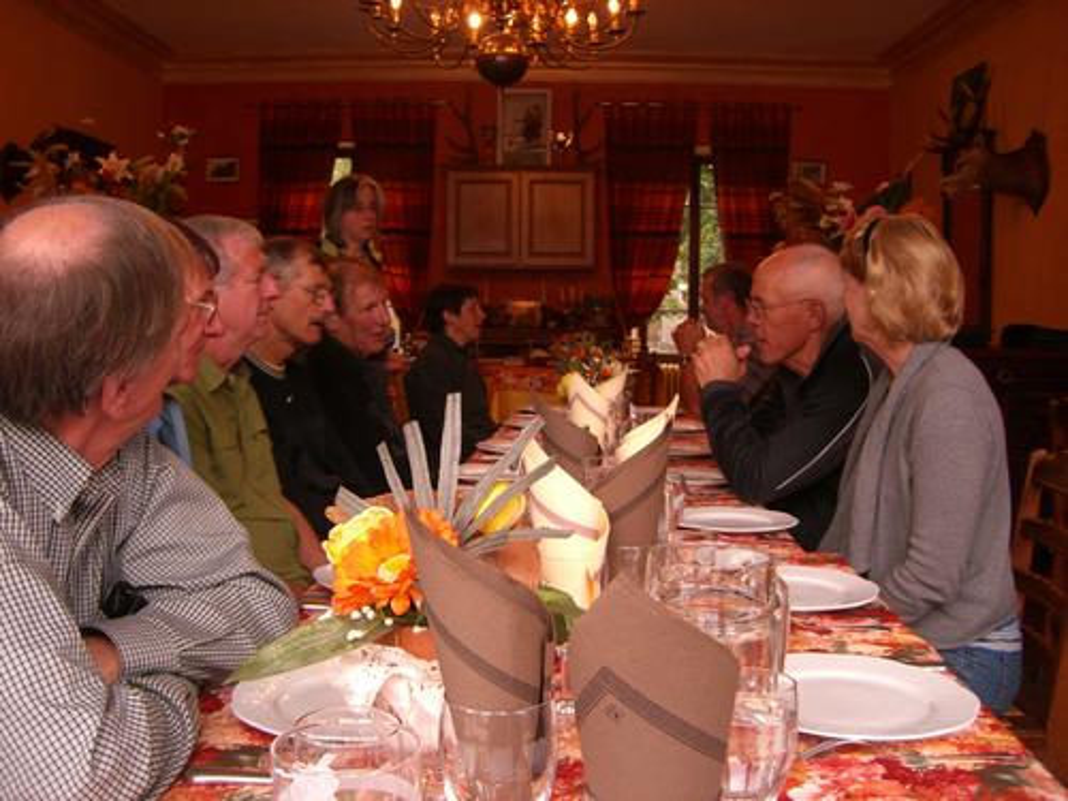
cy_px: 400
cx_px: 534
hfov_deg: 49.0
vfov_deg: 37.7
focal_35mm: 38
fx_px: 1172
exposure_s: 1/30
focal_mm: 6.2
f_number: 2.7
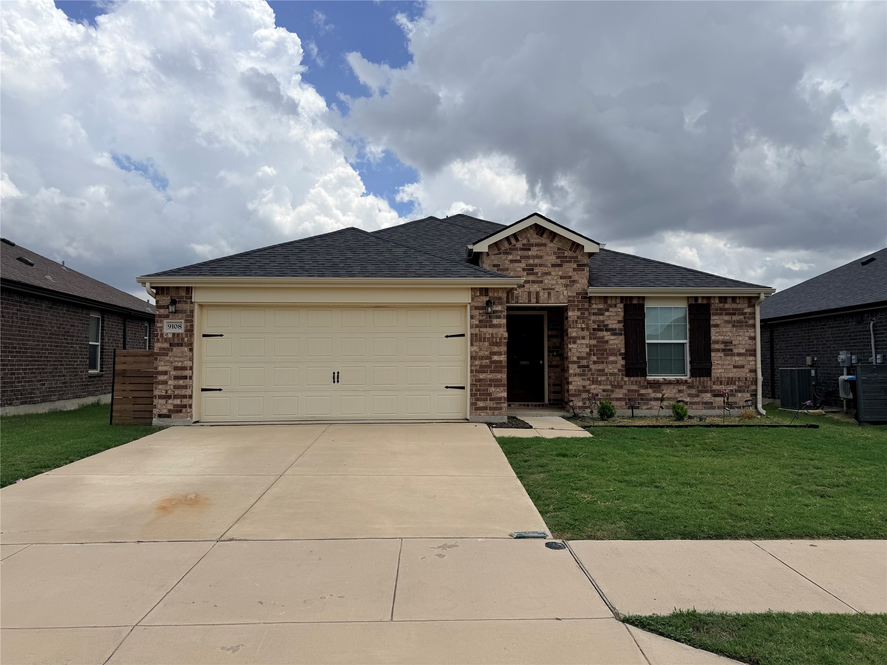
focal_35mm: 24
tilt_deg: +2.0
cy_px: 332
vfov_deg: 56.8
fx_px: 615
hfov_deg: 71.6
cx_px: 444
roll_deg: +0.8
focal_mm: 6.76
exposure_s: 1/10309
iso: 80
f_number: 1.78
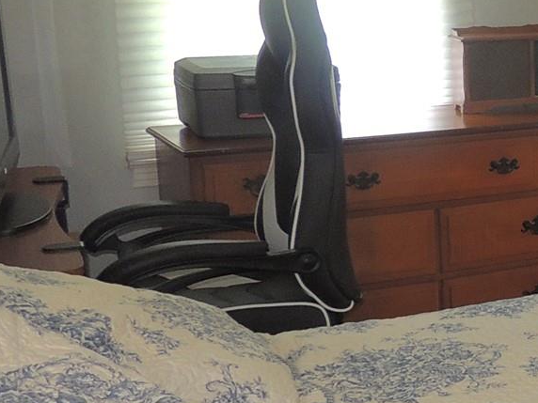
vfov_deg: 17.1
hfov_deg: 19.1
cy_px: 155
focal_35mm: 86
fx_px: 1337
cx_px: 867
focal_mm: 4.3
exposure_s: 1/40
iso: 220
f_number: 3
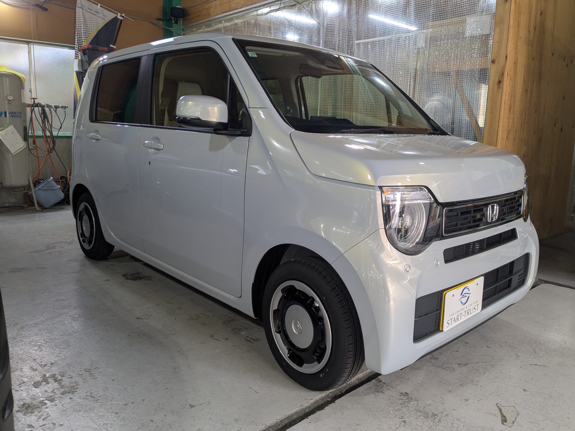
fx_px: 448
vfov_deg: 51.4
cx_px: 288
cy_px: 216
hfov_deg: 65.3
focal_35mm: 27
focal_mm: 4.38
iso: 59
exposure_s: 1/120
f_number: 1.73
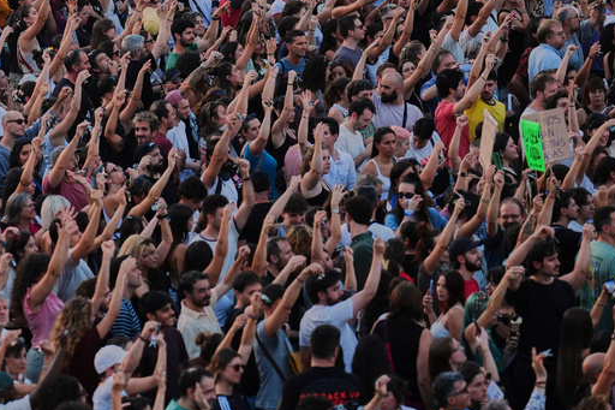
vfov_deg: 5.1
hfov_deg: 7.6
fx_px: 4611
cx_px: 65
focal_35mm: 270
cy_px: 75
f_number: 1.8
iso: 1600
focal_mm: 135
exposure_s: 1/5000
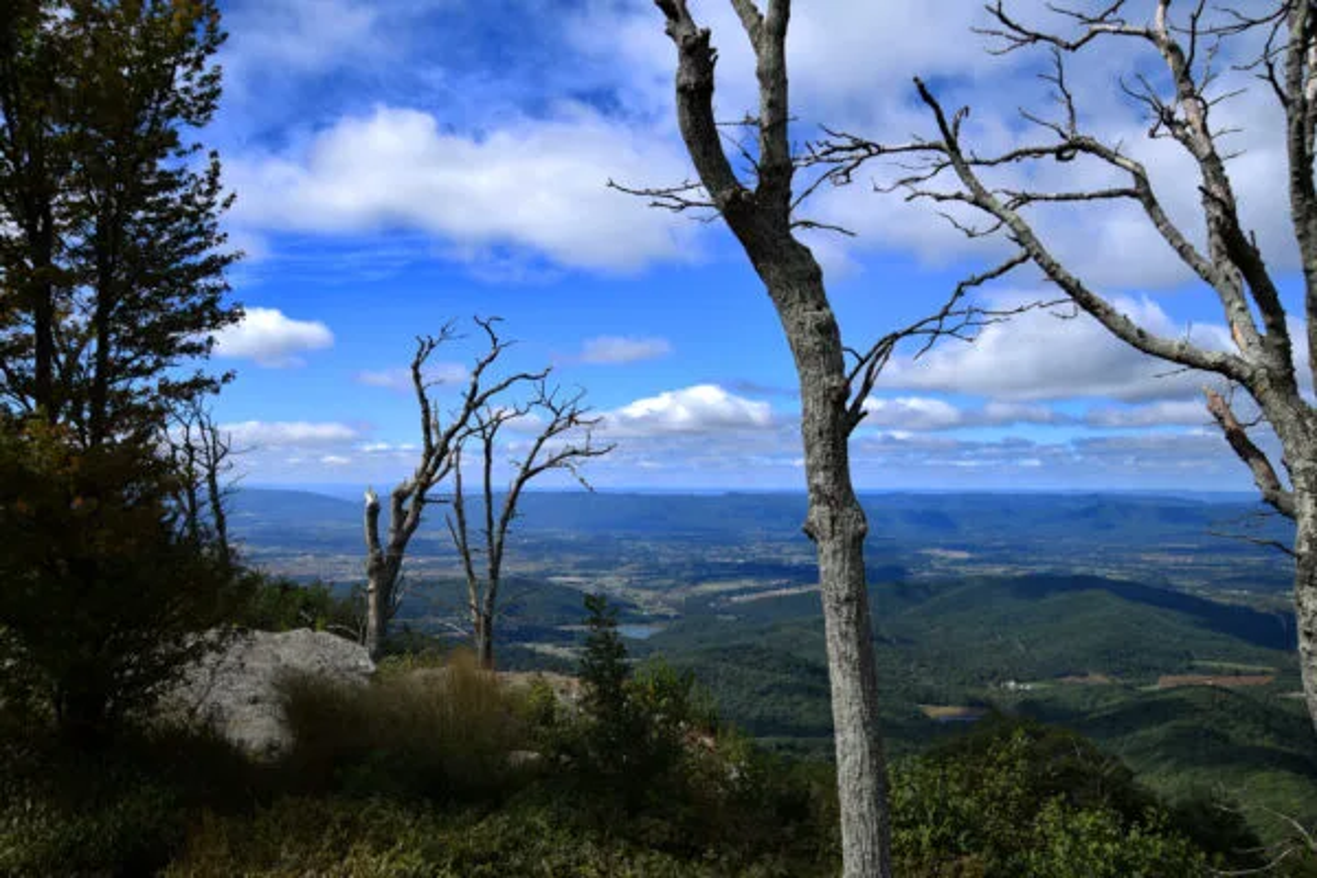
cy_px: 439
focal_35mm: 27
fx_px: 988
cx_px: 658
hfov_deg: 67.4
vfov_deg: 47.9
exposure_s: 1/400
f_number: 10
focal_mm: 18
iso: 200
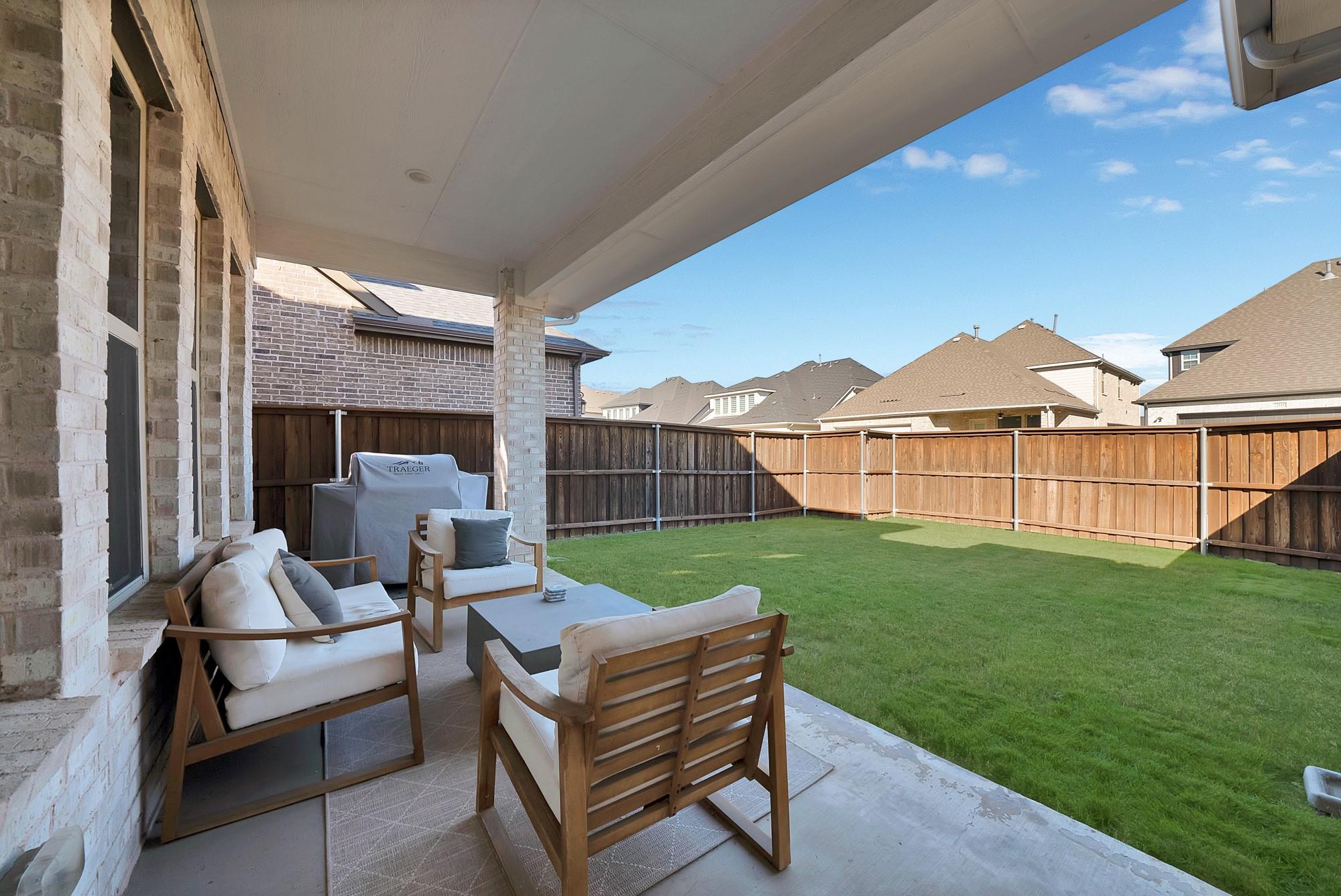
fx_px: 447
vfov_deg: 90.1
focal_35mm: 12
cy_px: 448
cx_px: 670
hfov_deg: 112.6
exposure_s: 1/125
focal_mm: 12
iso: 640
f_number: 9
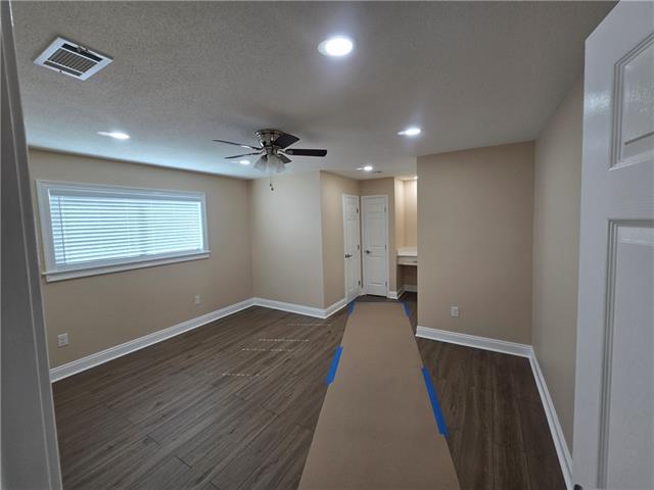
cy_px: 245
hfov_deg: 106.2
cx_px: 327
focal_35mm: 13
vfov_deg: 89.9
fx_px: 246
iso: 50
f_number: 2.2
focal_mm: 2.2
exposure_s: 1/60
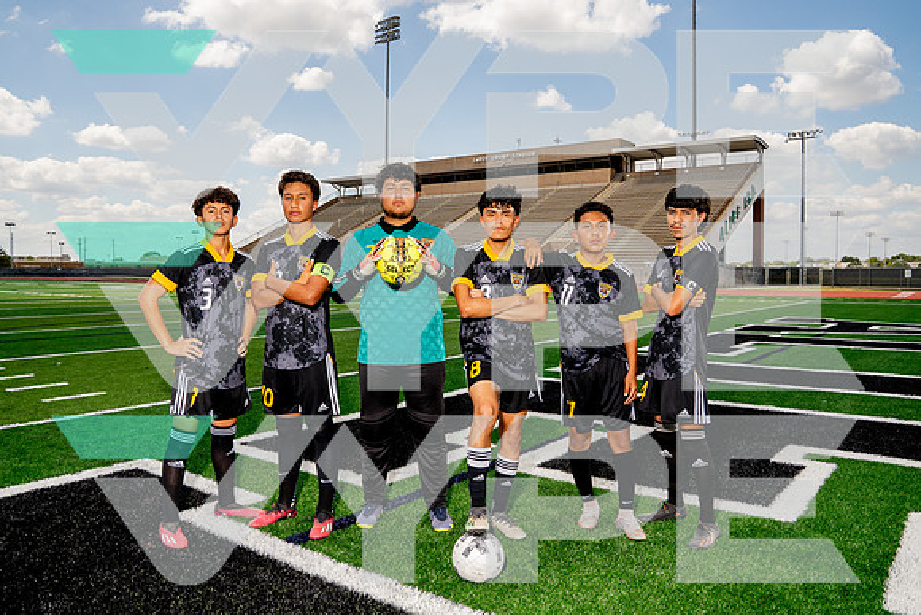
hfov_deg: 67.5
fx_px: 689
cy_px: 295
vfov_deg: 48.0
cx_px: 448
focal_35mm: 27
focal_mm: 24
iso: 160
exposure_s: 1/250
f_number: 9
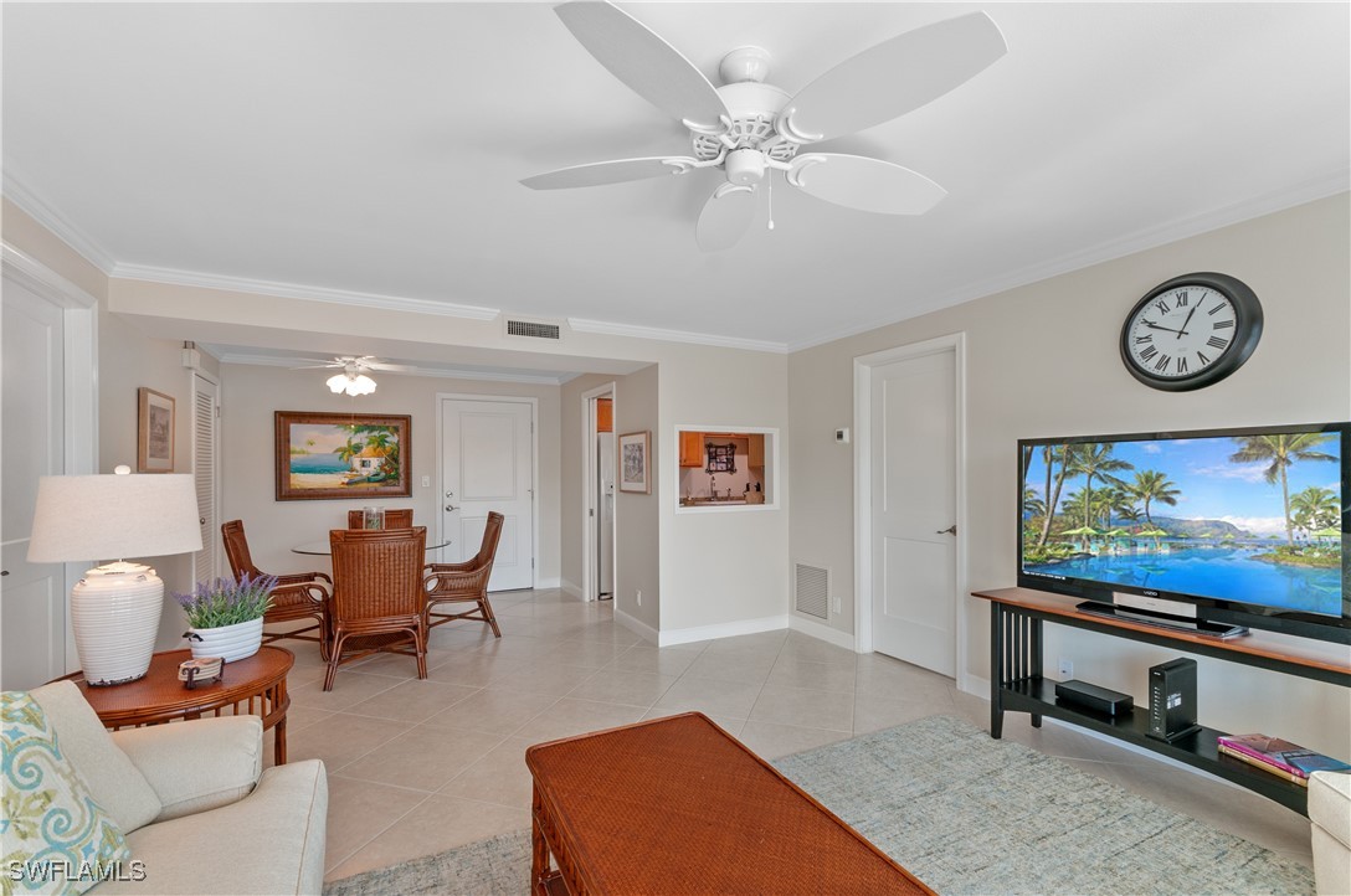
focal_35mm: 15
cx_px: 676
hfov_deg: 100.5
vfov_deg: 77.1
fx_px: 562
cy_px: 448
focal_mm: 10
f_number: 8
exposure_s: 1/5
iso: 200
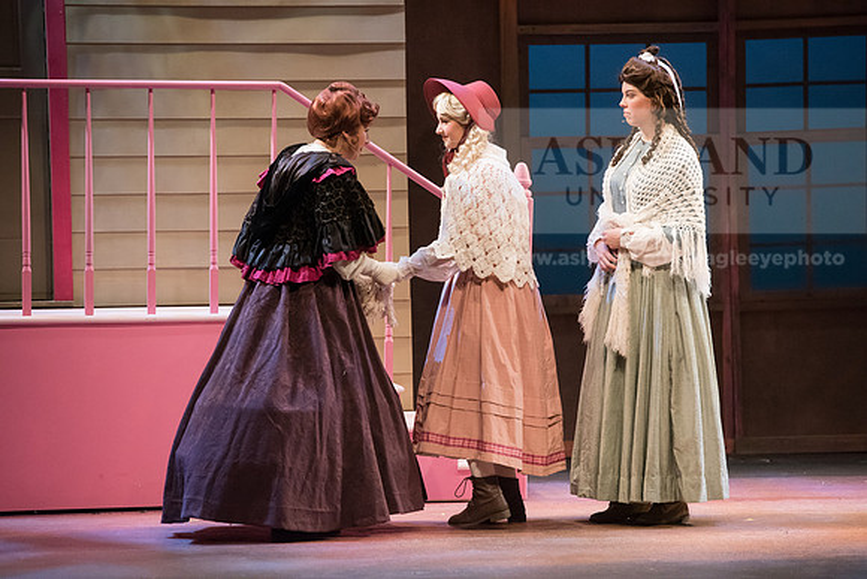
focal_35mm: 185
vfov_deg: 7.4
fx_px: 4456
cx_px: 434
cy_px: 290
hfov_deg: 11.1
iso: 5000
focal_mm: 185
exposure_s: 1/400
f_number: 4.5
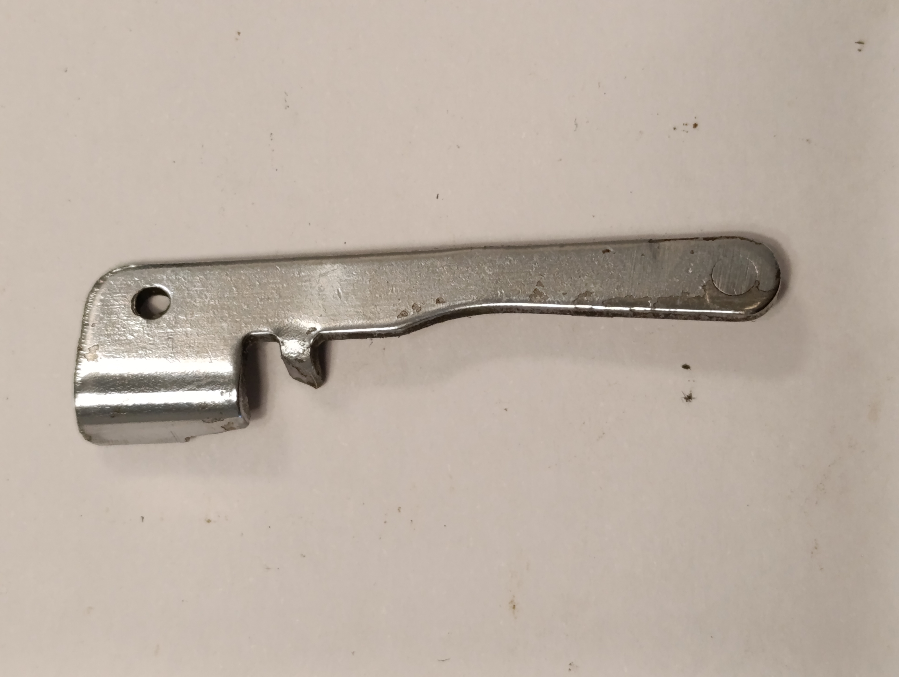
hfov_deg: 21.3
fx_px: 2393
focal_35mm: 92
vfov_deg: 16.1
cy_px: 338
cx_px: 450
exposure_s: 1/100
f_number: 1.6
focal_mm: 6.14
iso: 640
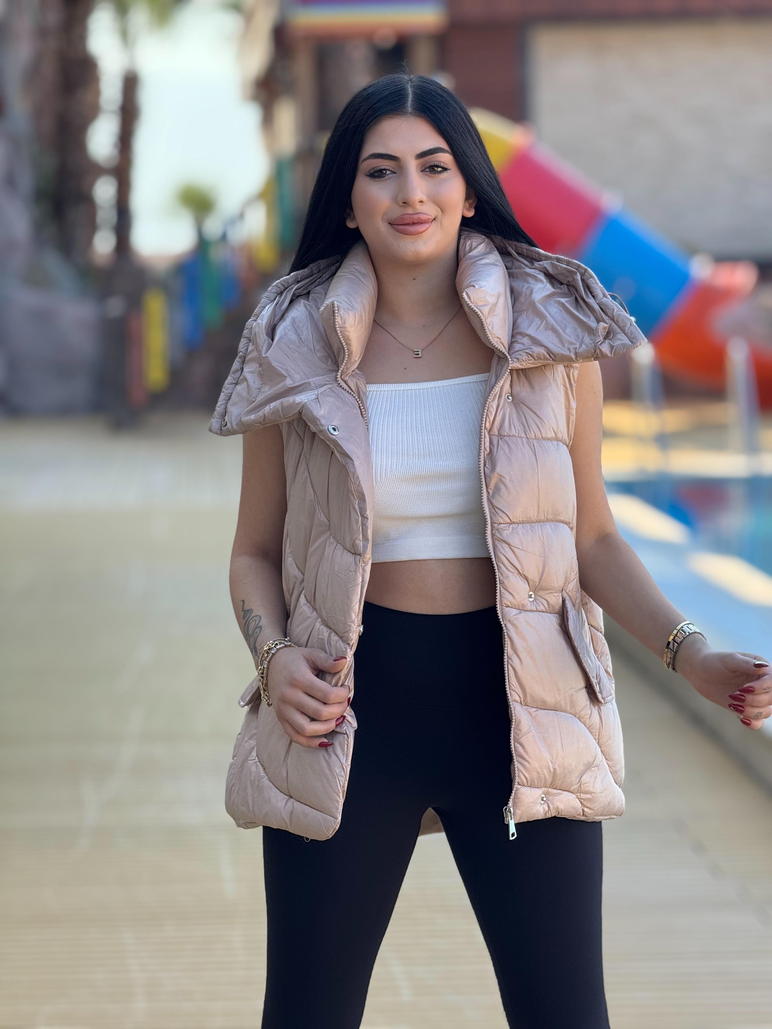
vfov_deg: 16.4
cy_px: 514
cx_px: 386
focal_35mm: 120
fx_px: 3568
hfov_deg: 12.3
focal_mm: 15.66
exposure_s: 1/295
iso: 50
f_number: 2.8
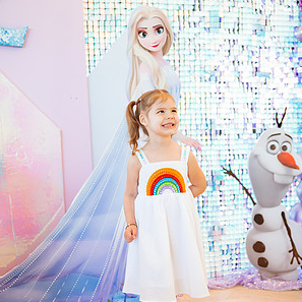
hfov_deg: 37.6
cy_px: 173
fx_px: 444
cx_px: 150
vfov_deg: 37.5
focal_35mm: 45
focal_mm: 35
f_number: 1.8
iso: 640
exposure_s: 1/250
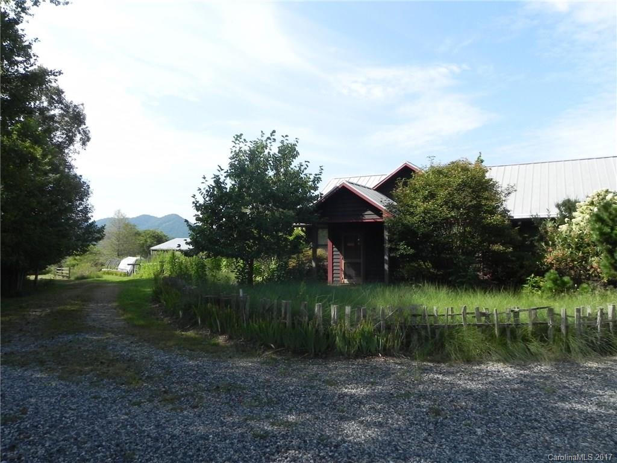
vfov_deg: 53.1
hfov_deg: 67.3
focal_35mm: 26
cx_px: 308
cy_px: 232
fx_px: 463
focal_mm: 4.6
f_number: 6.3
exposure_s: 1/326
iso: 160
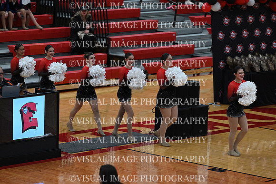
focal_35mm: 165
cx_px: 138
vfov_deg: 8.3
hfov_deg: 12.4
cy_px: 92
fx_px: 1265
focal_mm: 165
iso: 4000
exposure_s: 1/400
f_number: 4
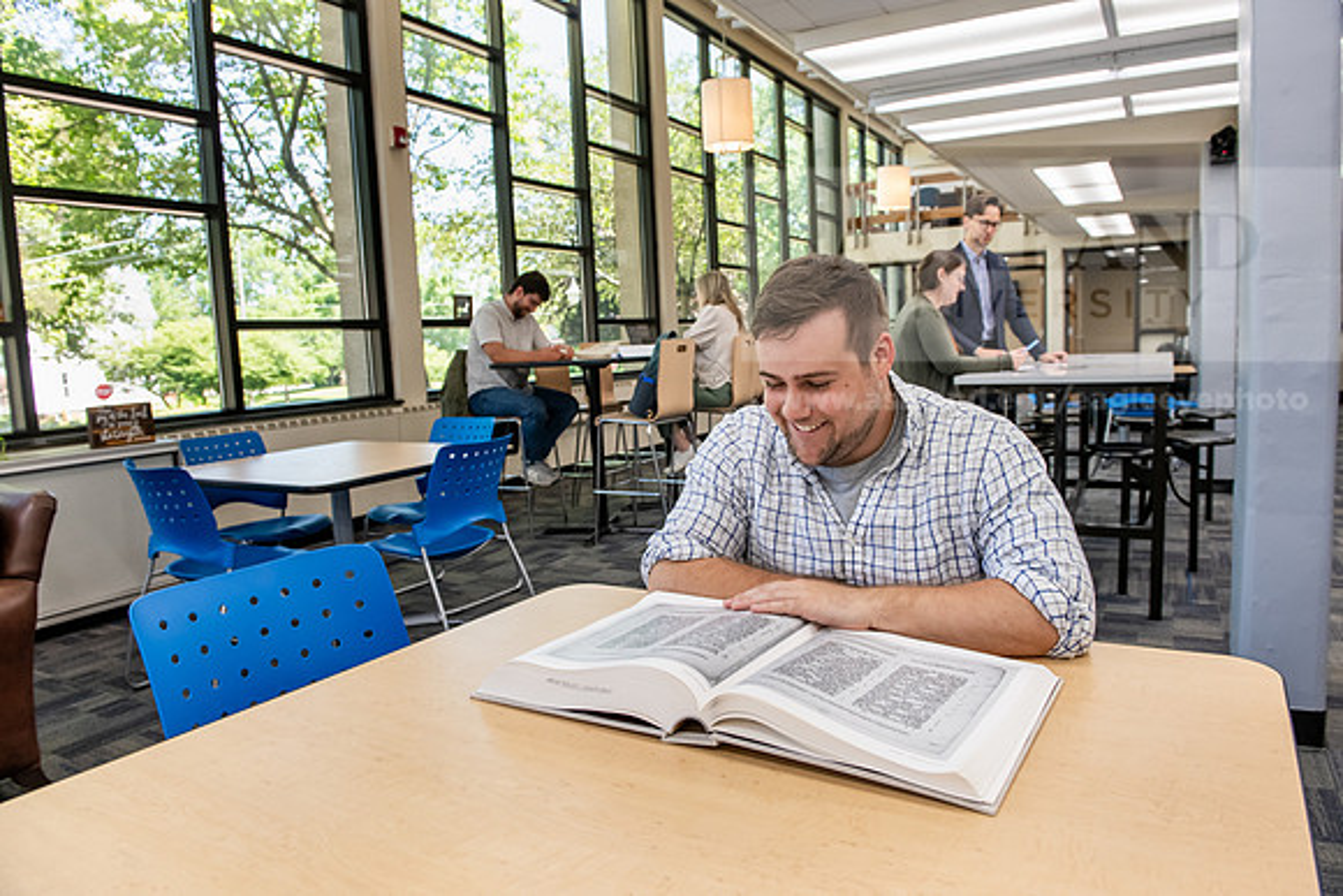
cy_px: 448
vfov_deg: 53.2
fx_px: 896
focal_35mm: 24
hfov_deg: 73.7
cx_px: 672
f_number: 5.6
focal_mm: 24
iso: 1250
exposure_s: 1/160
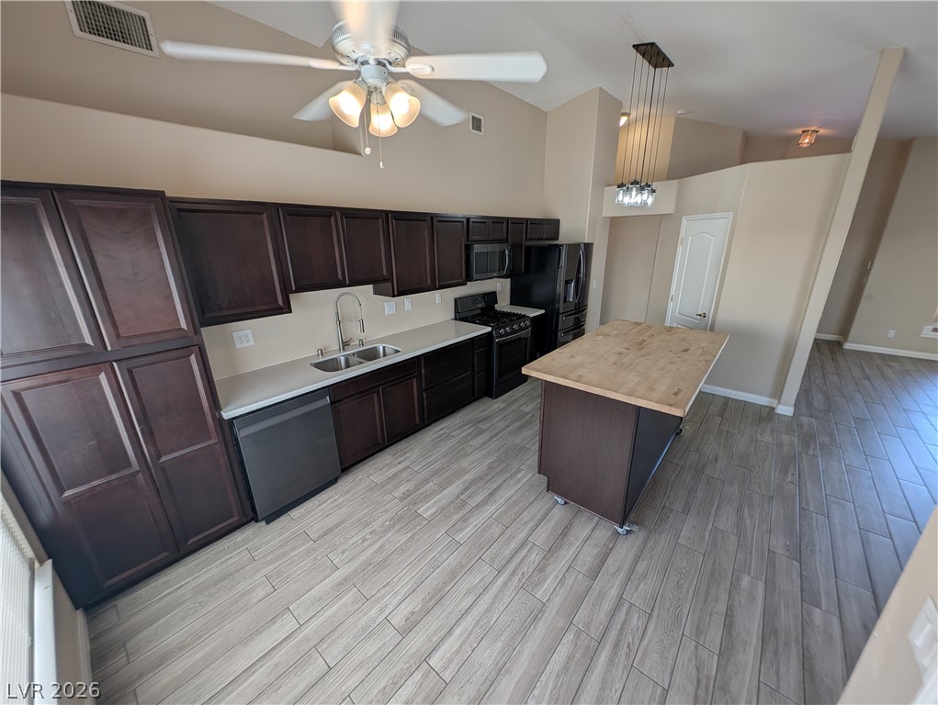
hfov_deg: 110.5
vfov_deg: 94.6
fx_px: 326
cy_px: 352
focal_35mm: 12
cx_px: 469
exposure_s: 1/120
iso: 42
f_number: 1.95
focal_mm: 2.23
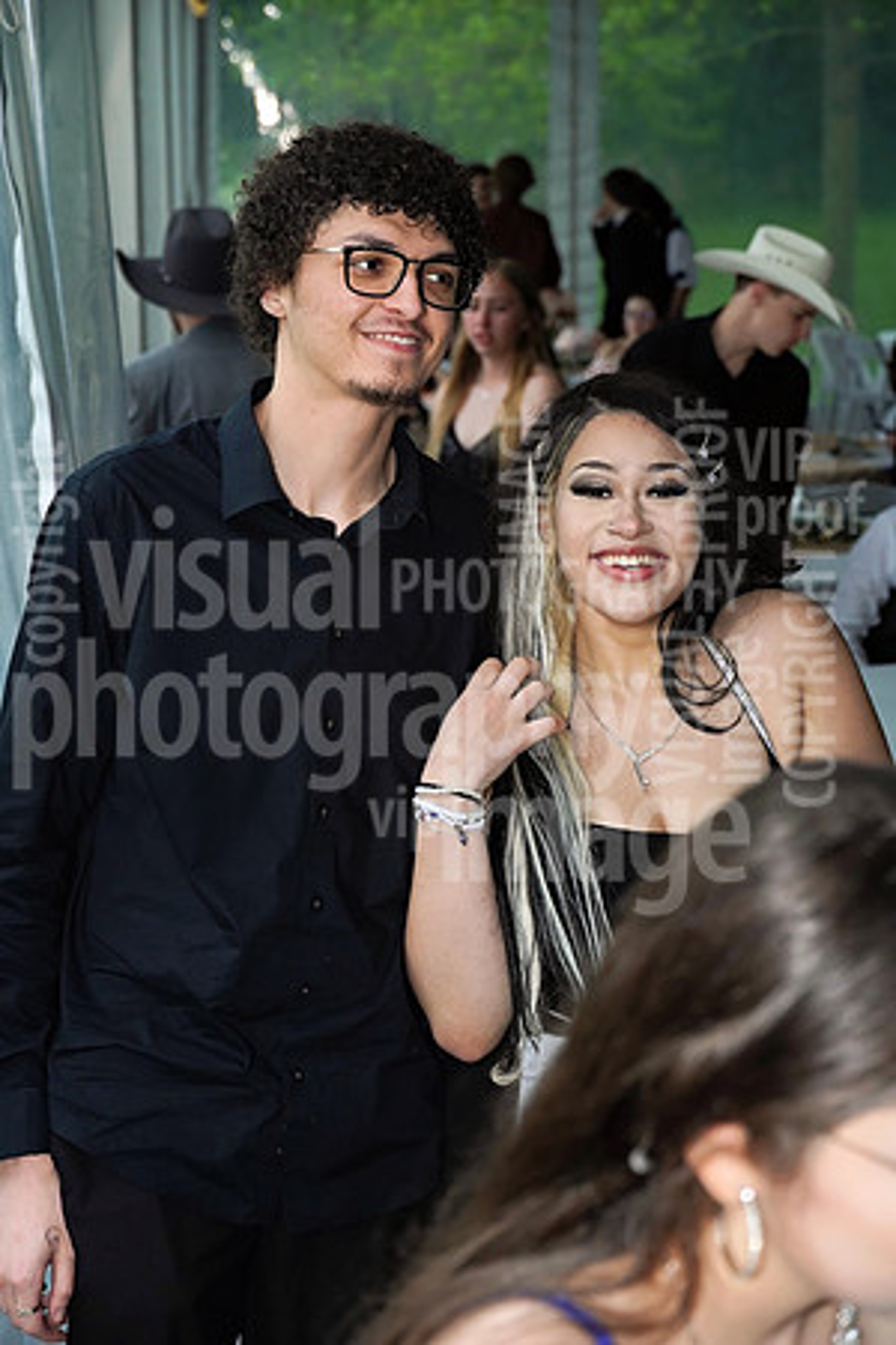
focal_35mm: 99
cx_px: 448
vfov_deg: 20.6
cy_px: 672
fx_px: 3696
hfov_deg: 13.8
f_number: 5.6
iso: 500
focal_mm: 66
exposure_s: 1/250
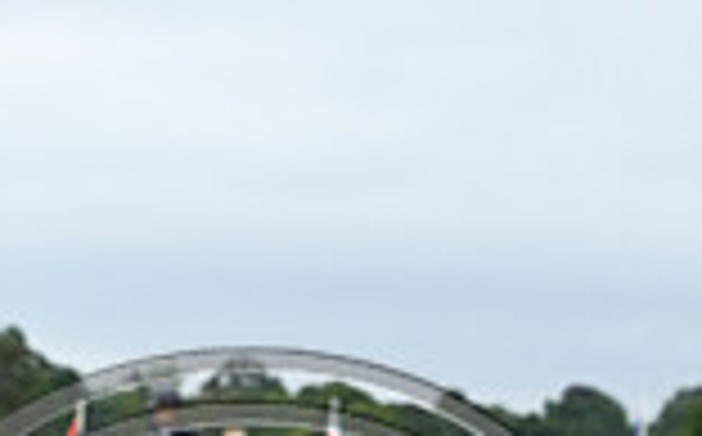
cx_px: 198
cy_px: 748
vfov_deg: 8.5
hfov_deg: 14.1
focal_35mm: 148
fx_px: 2827
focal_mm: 39
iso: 1400
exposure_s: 1/1250
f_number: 5
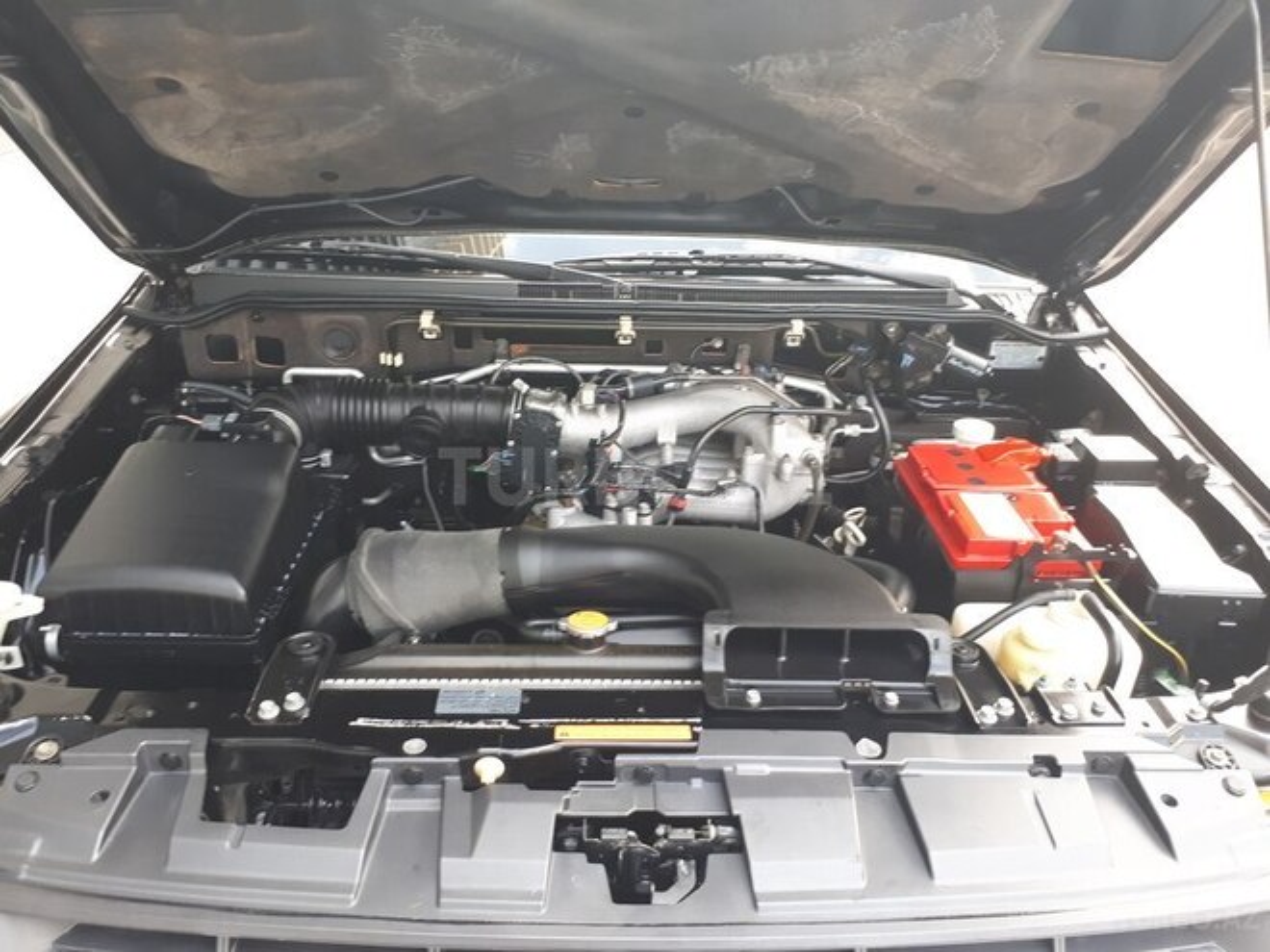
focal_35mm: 27
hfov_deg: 65.3
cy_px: 476
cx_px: 635
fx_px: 991
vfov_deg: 51.4
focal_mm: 3.6
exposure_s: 1/40
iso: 50
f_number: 1.9
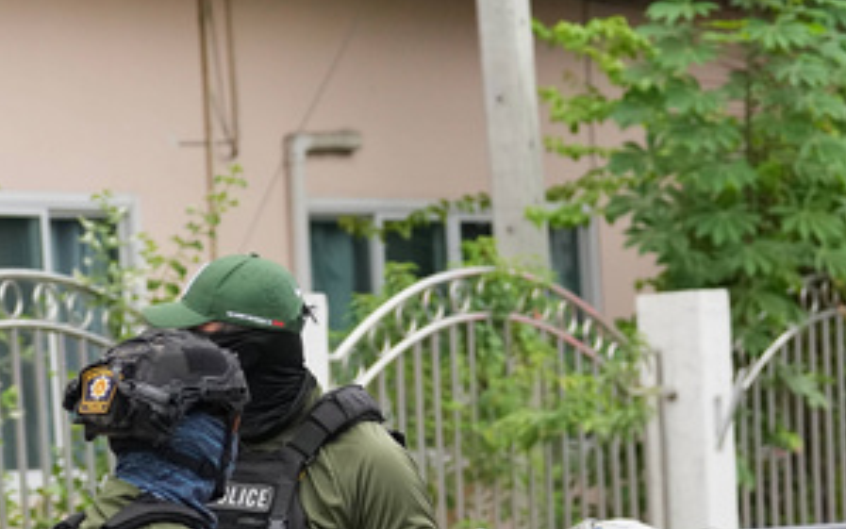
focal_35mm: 244
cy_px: 959
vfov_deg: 5.3
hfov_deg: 8.6
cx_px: 130
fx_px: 5627
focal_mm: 70
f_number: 2.8
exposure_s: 1/5000
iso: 1250
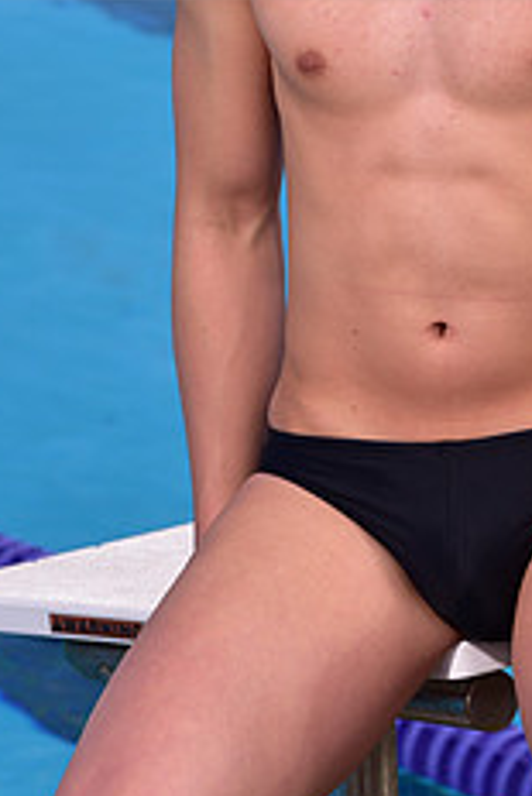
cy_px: -110
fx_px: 7481
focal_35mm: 338
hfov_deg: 4.1
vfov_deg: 6.1
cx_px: 503
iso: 80
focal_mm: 135
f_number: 6.3
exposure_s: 1/250
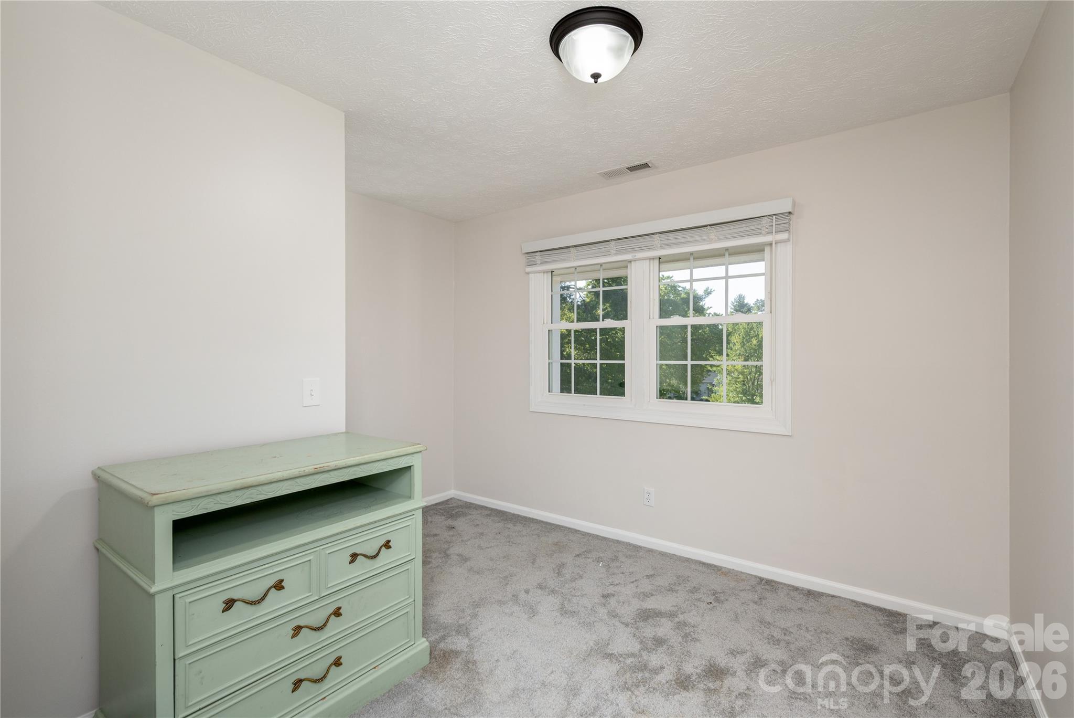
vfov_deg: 75.6
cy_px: 359
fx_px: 463
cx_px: 537
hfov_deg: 98.5
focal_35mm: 16
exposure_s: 1/200
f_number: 7.1
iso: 320
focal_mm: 15.5
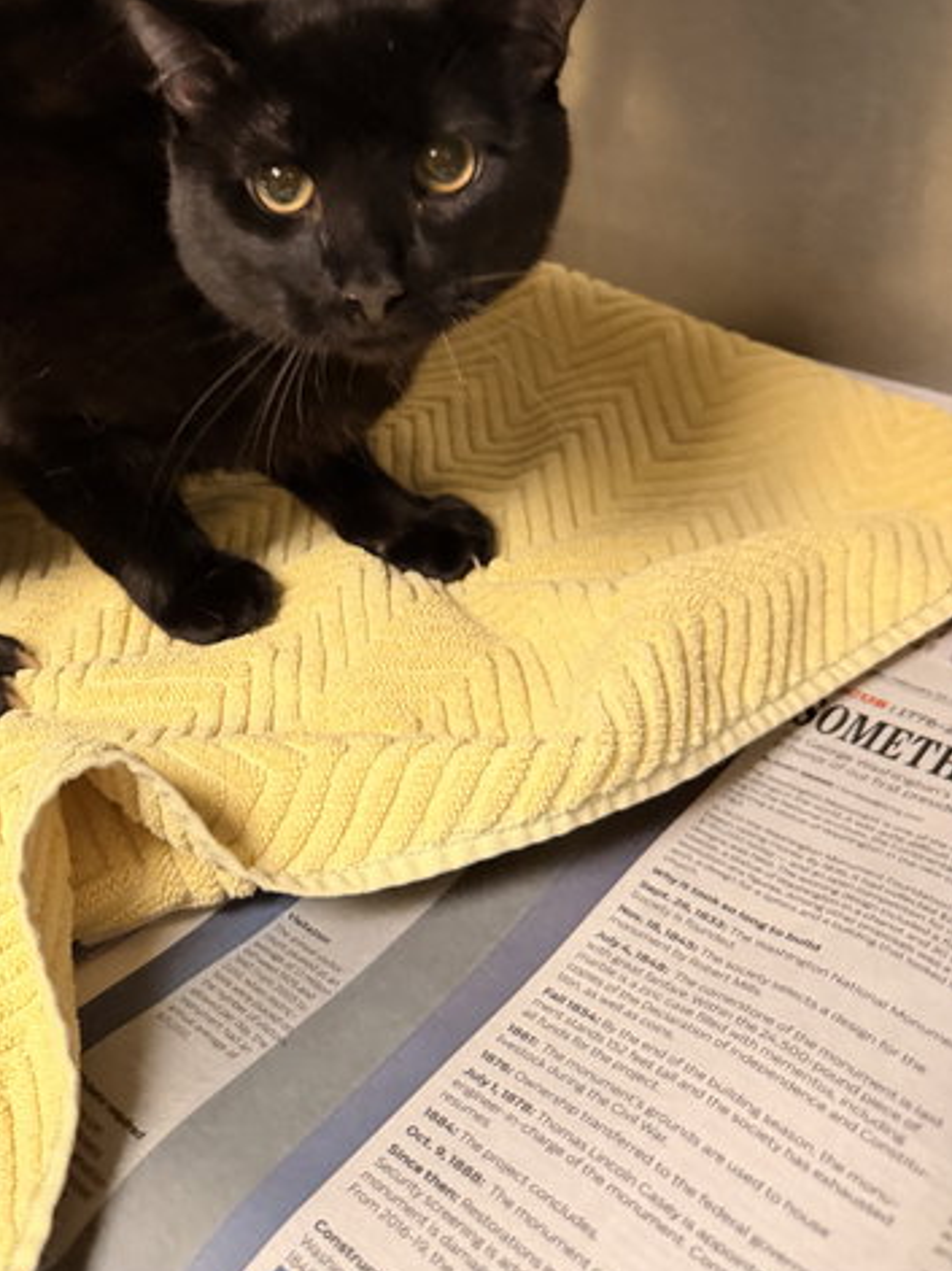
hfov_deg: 41.0
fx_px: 1247
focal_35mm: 34
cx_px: 283
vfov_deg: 53.1
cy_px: 439
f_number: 1.78
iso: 800
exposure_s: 1/60
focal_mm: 6.76
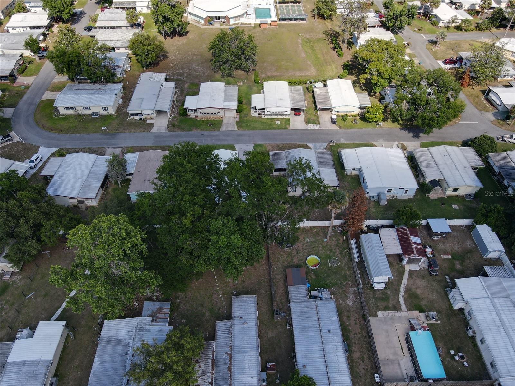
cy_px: 193
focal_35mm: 24
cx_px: 258
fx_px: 357
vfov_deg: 56.8
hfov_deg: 71.6
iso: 100
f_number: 2.8
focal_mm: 4.5
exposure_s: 1/400
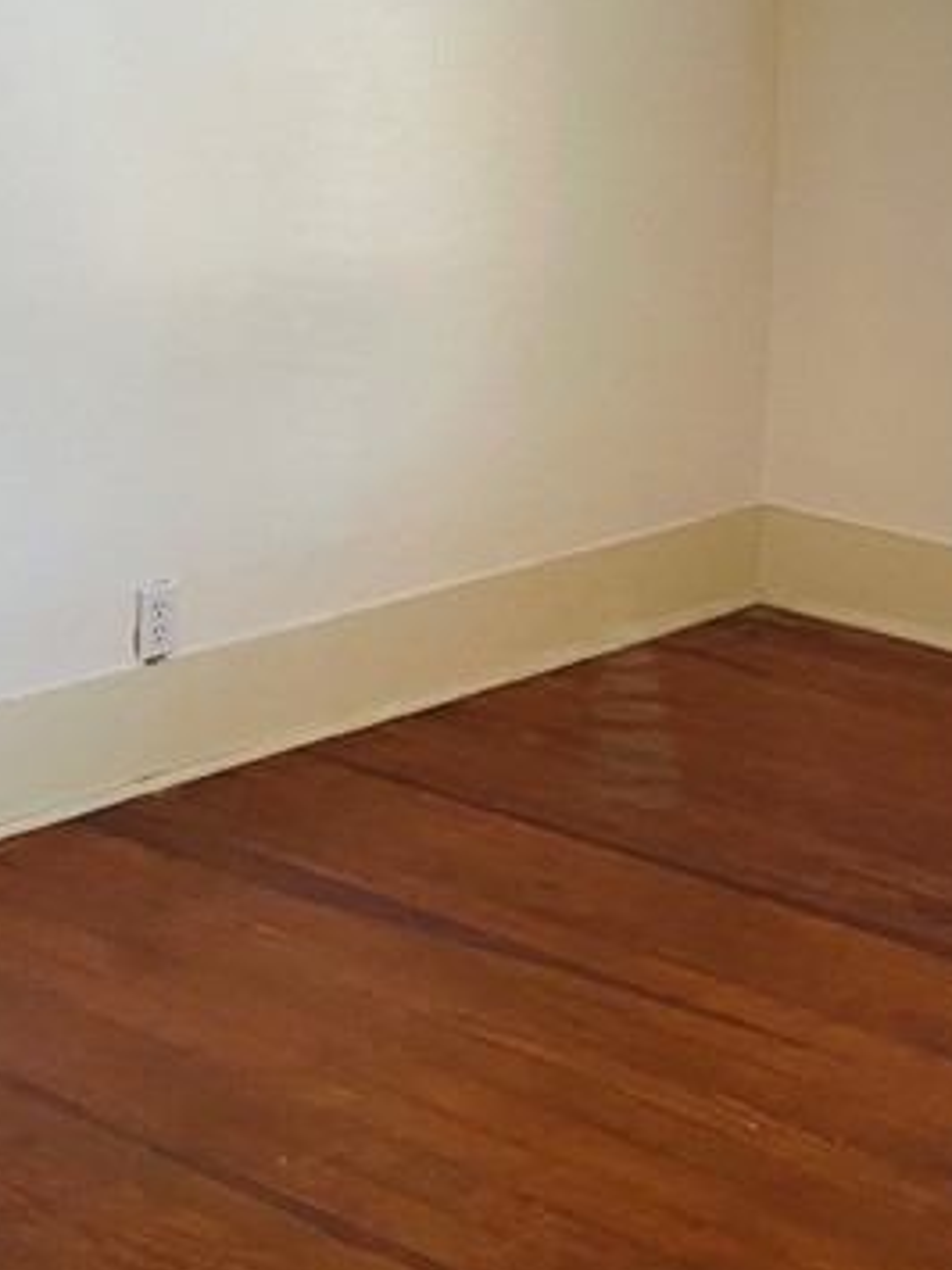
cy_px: 207
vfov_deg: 25.4
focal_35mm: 75
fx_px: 2752
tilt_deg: -5.9
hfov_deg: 18.8
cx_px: 1059
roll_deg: -4.3
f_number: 1.6
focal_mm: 4.2
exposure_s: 1/60
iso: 125
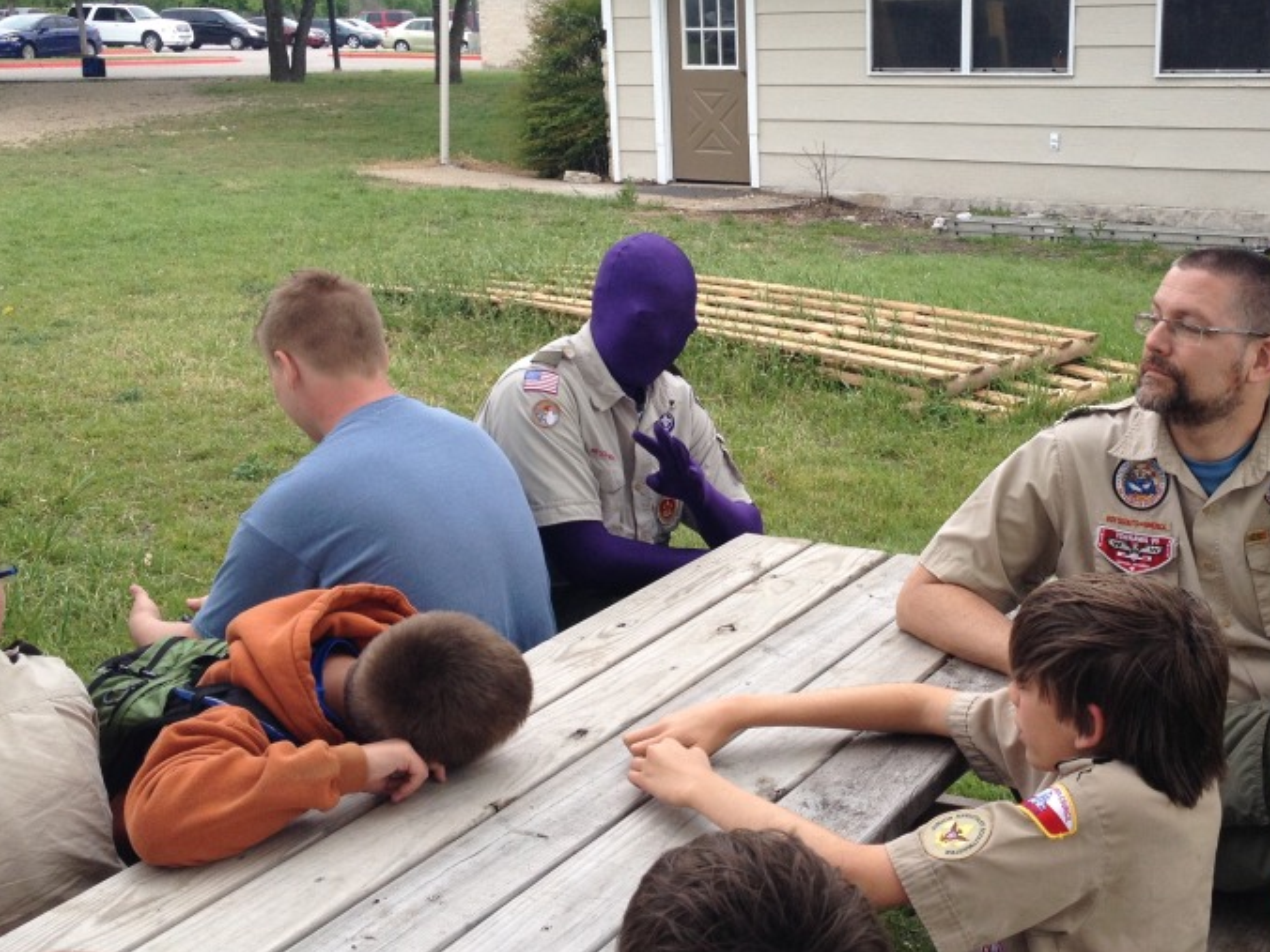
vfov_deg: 27.5
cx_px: 840
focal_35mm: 53
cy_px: 447
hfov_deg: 35.8
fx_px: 1944
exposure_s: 1/363
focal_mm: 4.28
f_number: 2.4
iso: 50
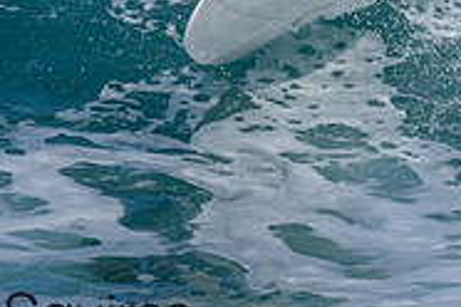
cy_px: -197
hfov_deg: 0.6
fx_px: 43843
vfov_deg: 0.4
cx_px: 200
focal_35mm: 3424
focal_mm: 800
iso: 450
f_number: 8
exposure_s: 1/2000
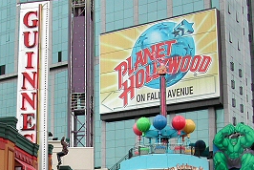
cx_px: 54
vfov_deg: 17.5
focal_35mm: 76
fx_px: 537
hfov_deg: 26.2
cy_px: 173
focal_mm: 8
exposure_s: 1/323
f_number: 2.8
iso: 100
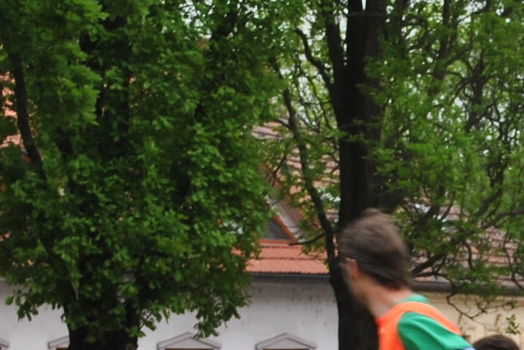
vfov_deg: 5.3
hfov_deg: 7.9
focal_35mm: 259
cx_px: 415
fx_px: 3773
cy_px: 296
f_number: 4.8
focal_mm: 32
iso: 100
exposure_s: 1/125
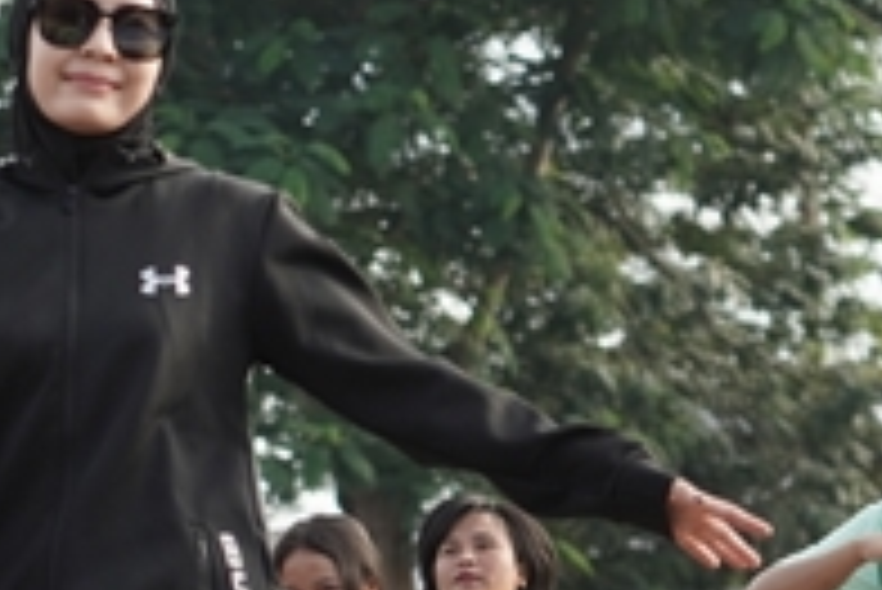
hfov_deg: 6.1
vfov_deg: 4.1
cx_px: -486
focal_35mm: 333
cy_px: 484
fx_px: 8164
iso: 400
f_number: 4
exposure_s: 1/1000
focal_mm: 68
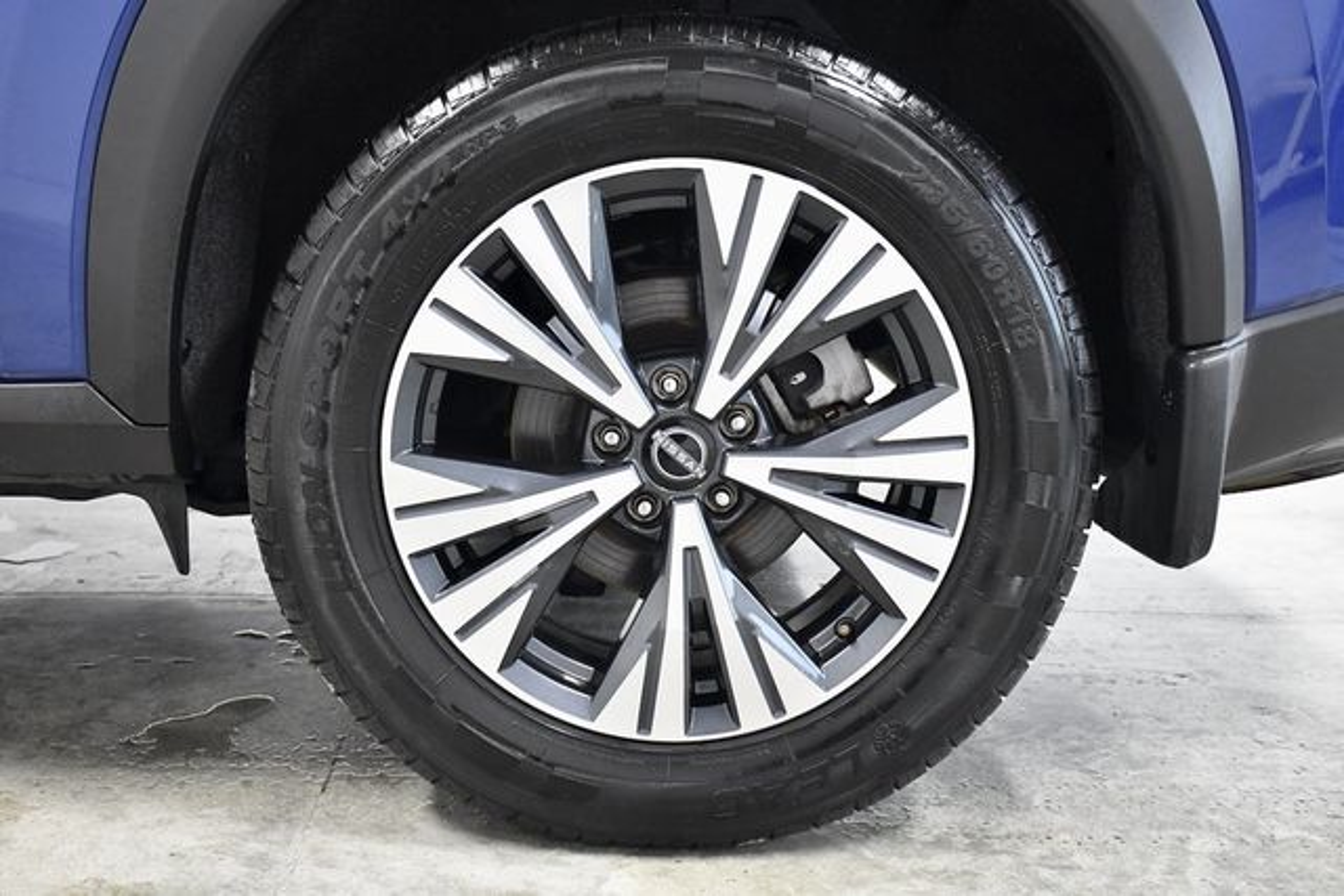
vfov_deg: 28.1
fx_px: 1792
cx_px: 672
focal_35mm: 48
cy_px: 448
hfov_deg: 41.1
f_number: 5.6
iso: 2500
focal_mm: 32
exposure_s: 1/125
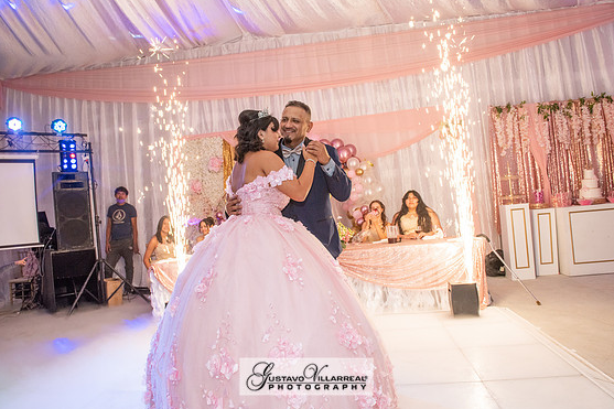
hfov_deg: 71.5
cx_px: 306
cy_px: 206
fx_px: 426
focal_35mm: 25
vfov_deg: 51.3
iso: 1250
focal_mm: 24
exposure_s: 1/160
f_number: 6.3
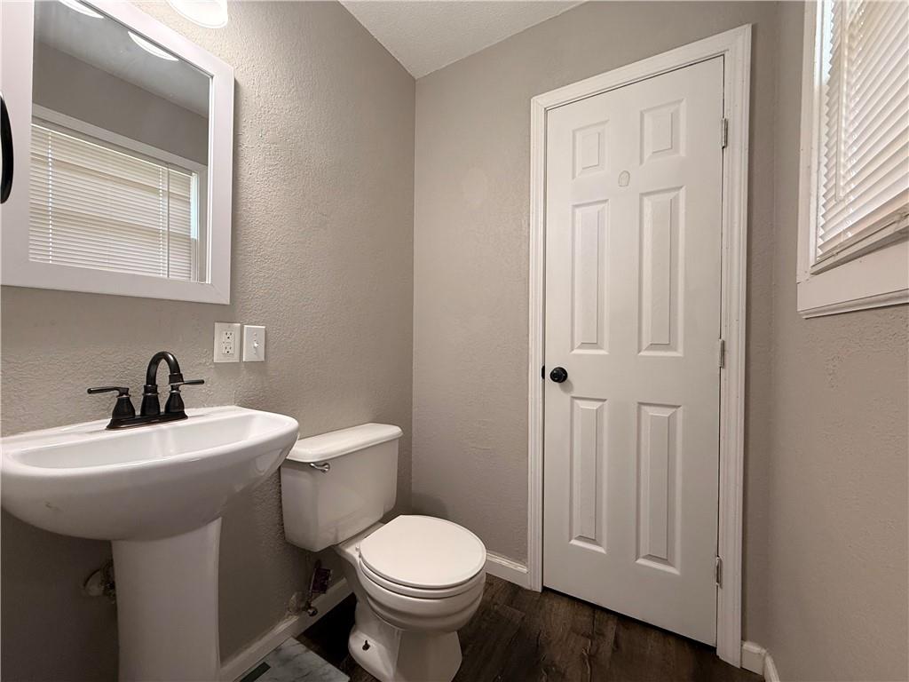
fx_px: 368
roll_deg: -0.8
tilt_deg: -0.1
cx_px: 454
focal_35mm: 14
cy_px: 341
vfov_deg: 85.7
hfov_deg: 102.1
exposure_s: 1/120
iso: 250
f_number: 2.2
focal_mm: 2.22
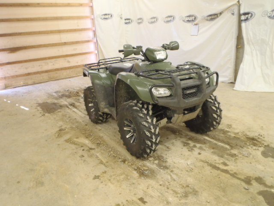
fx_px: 222
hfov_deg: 63.4
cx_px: 137
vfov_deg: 49.7
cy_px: 103
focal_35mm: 28
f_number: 3.5
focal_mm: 5
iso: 200
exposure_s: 1/13
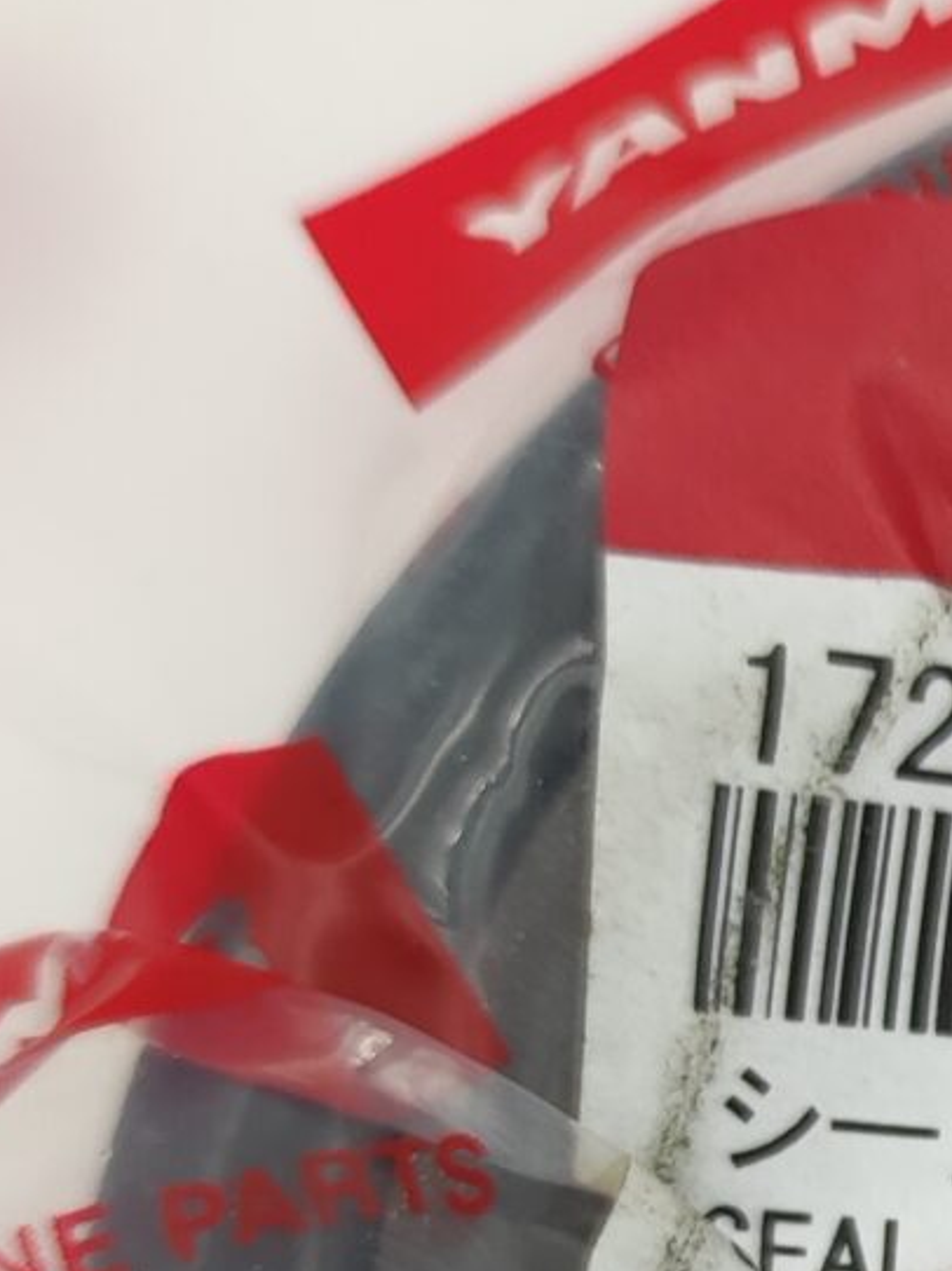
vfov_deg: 16.1
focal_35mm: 118
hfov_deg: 11.6
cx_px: 1702
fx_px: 4330
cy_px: 1449
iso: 50
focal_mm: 4.7
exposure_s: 1/112
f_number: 1.79
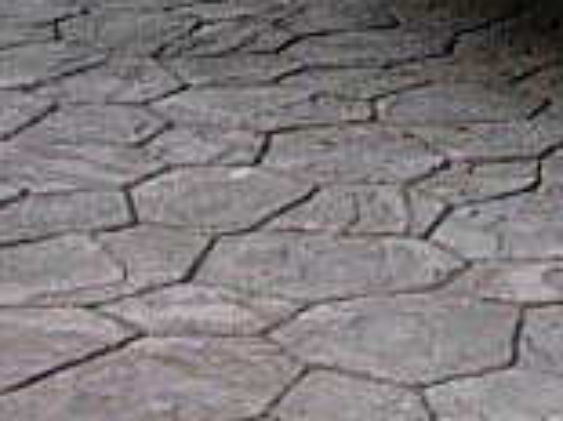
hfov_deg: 12.6
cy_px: -243
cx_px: 861
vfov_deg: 9.6
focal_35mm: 149
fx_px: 2421
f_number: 2.8
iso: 50
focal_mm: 6.3
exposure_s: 1/80
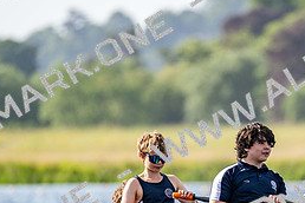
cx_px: 297
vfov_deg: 1.5
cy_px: 168
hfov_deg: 2.3
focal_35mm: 900
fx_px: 7624
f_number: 4.5
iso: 450
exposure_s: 1/2500
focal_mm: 400
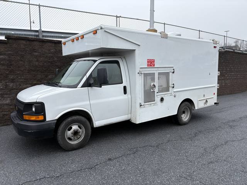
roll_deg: +2.1
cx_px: 124
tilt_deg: -1.5
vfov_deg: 53.1
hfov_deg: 67.3
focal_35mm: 26
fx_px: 186
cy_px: 92
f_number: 1.6
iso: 50
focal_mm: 5.96
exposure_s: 1/1155
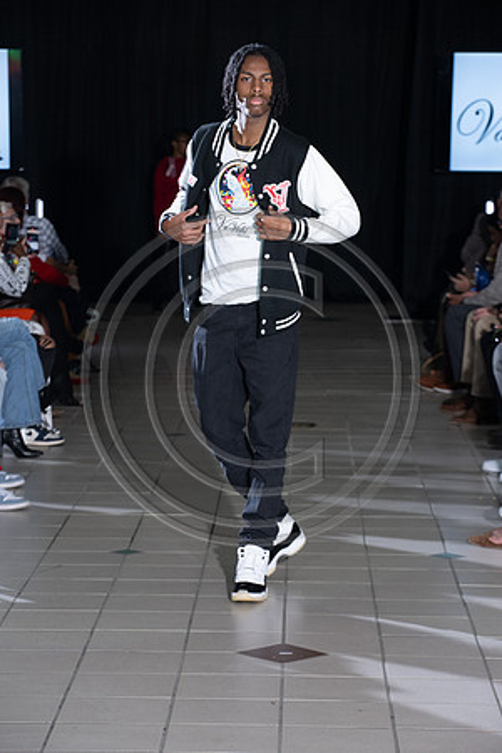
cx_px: 251
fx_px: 2426
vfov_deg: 17.6
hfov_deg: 11.8
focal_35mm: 116
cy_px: 376
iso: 1250
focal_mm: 116
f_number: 6.3
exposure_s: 1/160
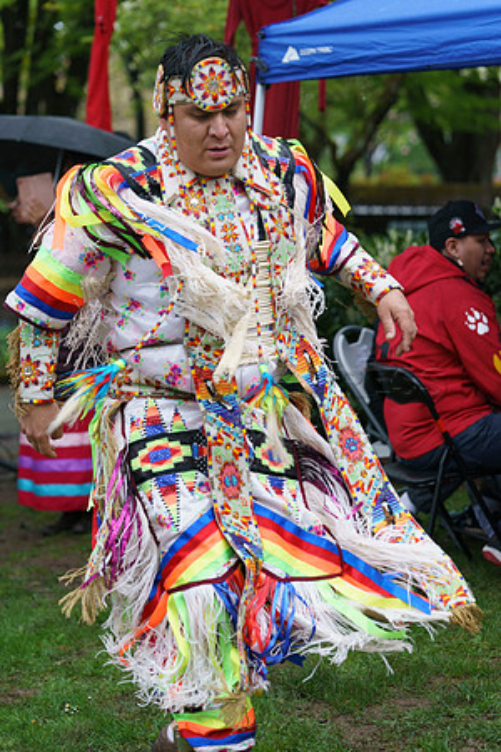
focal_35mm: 114
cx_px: 250
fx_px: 2380
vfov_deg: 17.9
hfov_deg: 12.0
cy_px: 376
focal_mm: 114
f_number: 4
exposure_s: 1/400
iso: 250
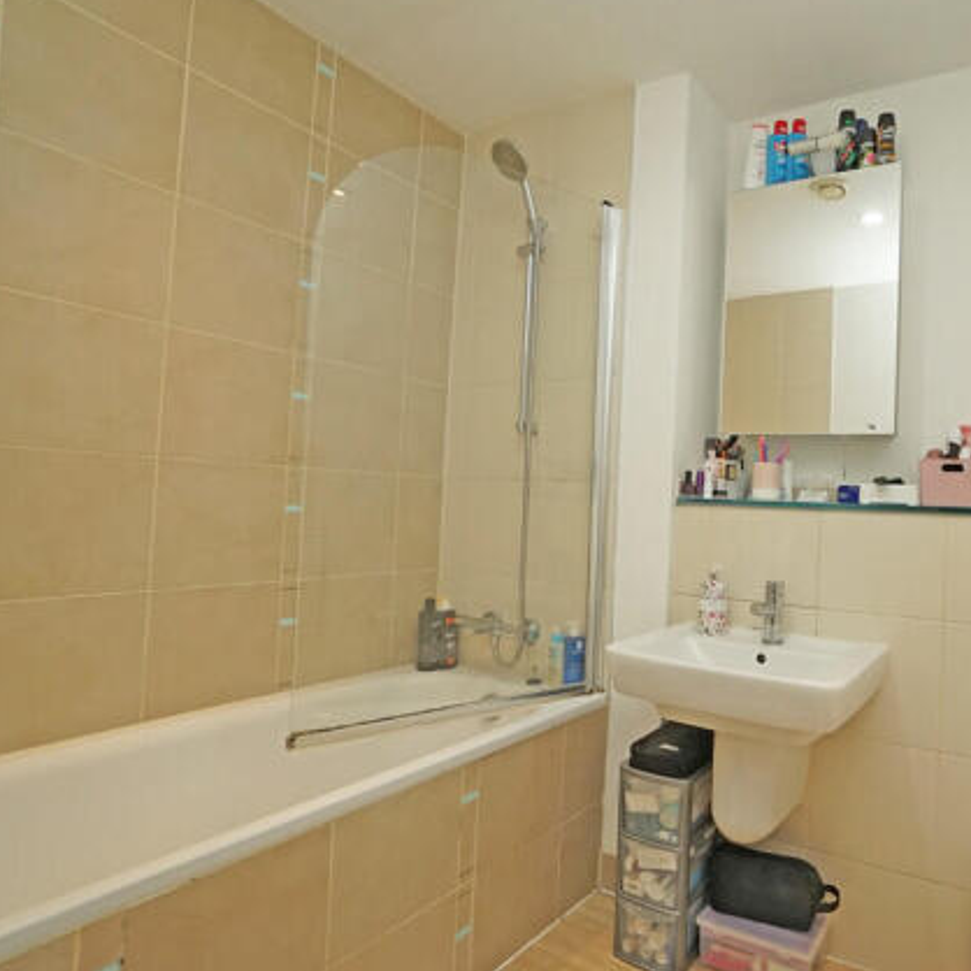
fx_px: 635
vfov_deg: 74.8
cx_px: 714
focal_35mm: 20
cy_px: 494
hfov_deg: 70.4
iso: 800
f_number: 4
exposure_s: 1/160
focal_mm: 10
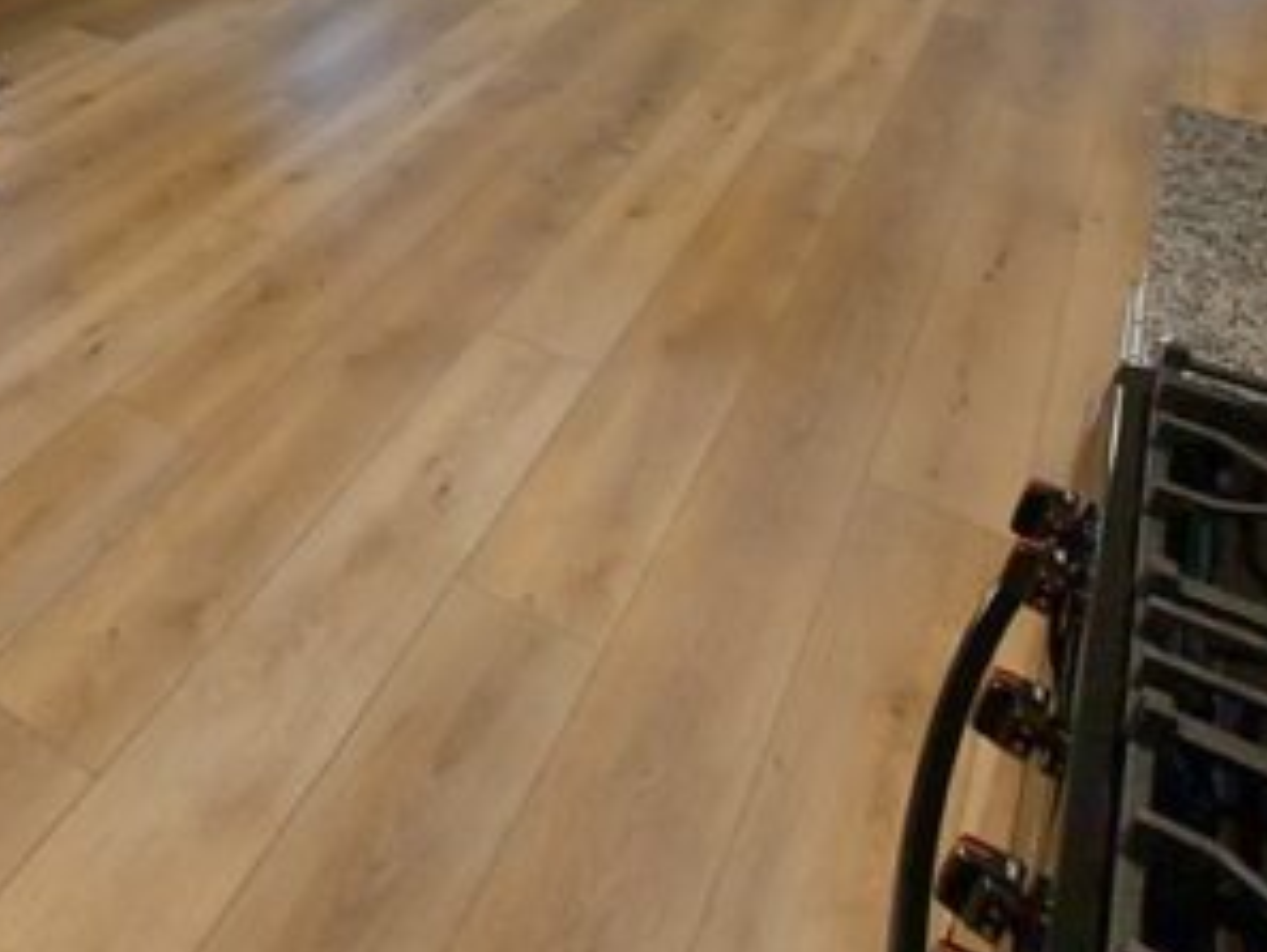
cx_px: 154
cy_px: -73
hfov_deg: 47.8
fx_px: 1282
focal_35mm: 35
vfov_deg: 35.4
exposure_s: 1/50
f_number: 2.2
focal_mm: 1.74
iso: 200
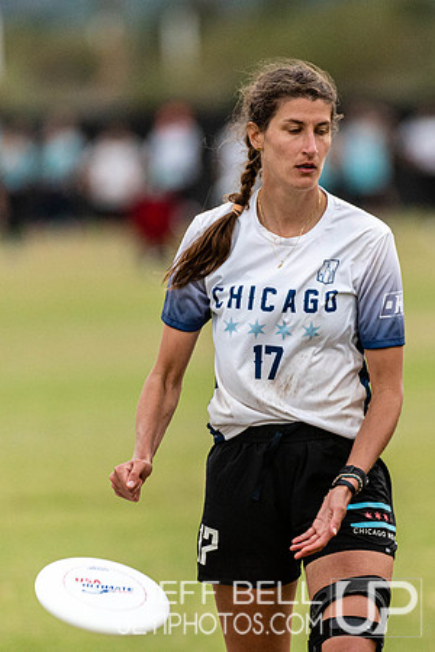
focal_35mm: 900
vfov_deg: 2.3
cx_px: 325
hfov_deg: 1.5
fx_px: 16311
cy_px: 326
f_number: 4
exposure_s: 1/1000
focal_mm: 400
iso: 1250
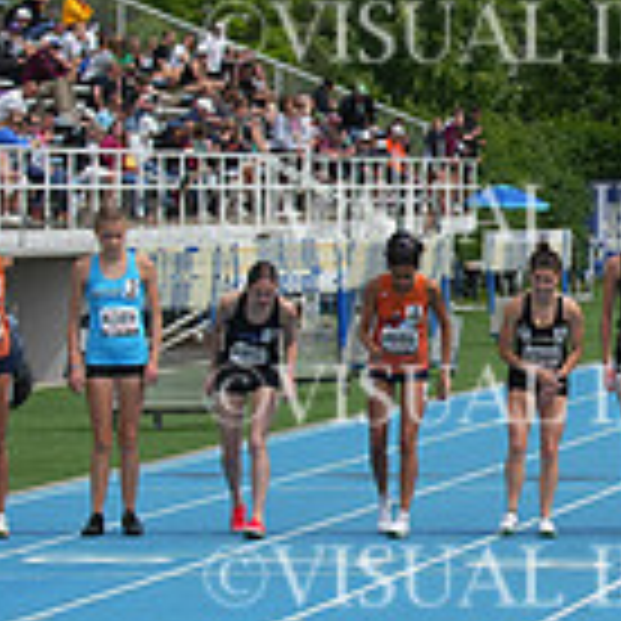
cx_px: 855
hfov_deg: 4.9
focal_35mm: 356
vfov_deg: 4.9
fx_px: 7226
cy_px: 304
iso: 250
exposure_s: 1/1600
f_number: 5.6
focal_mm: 100
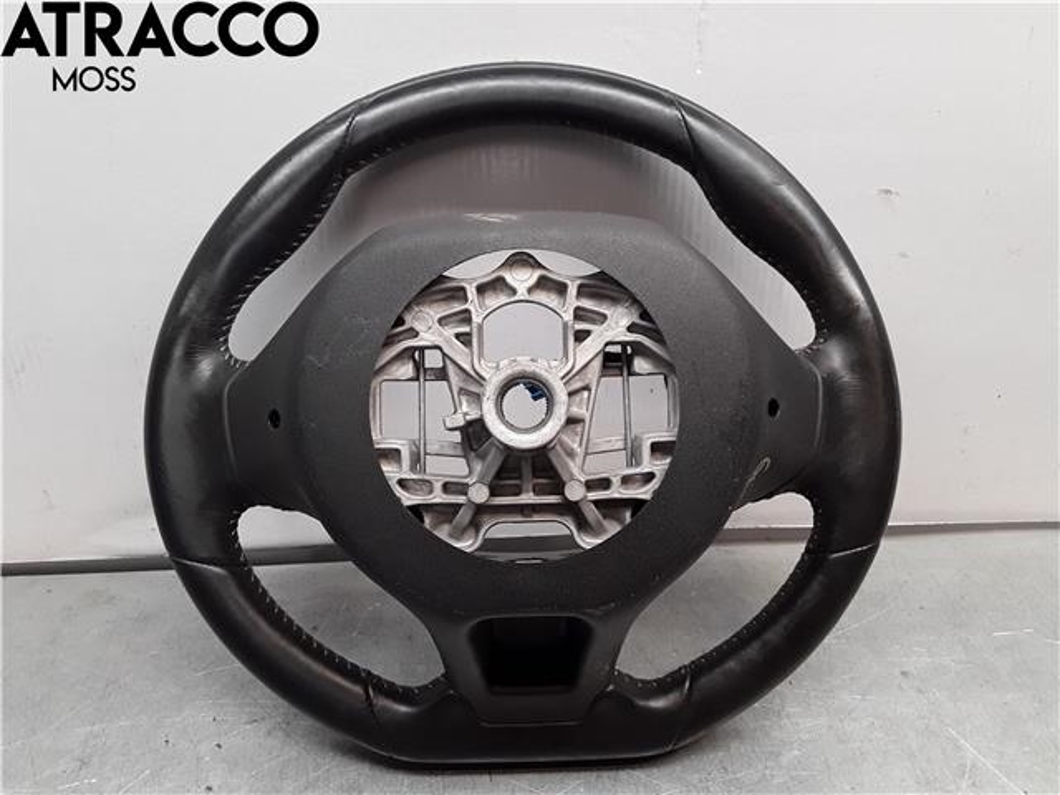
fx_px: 857
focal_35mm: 28
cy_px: 398
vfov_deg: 49.7
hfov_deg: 63.4
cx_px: 530
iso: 50
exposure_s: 1/50
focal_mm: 2.91
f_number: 1.9
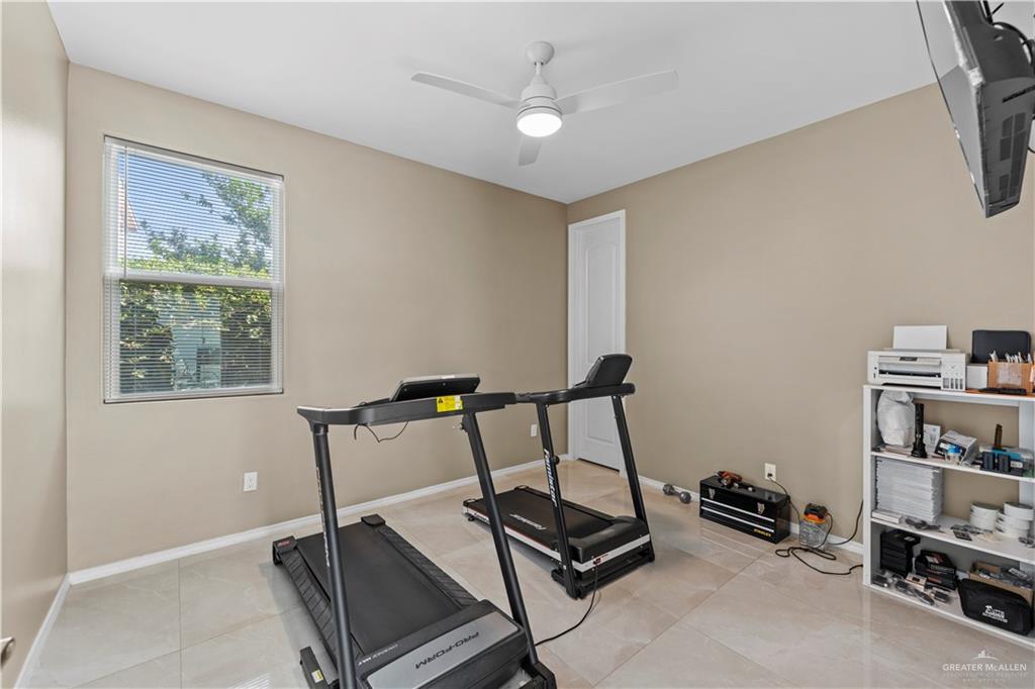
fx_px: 402
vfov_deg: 81.2
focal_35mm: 14
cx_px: 518
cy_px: 344
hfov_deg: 104.3
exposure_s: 1/1.25
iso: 100
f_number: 5.6
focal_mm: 14
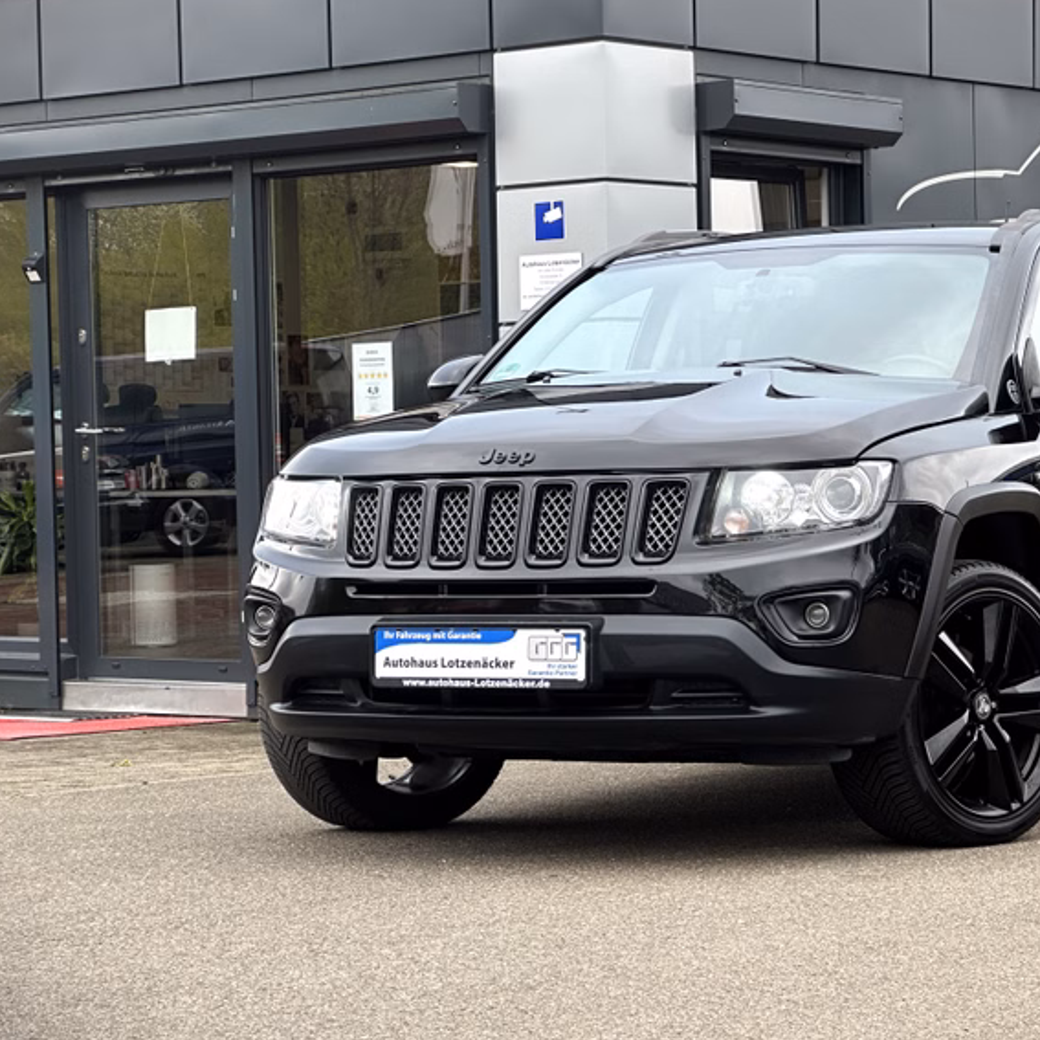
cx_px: 682
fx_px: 3263
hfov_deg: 18.1
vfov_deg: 18.1
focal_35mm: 96
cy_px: 539
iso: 40
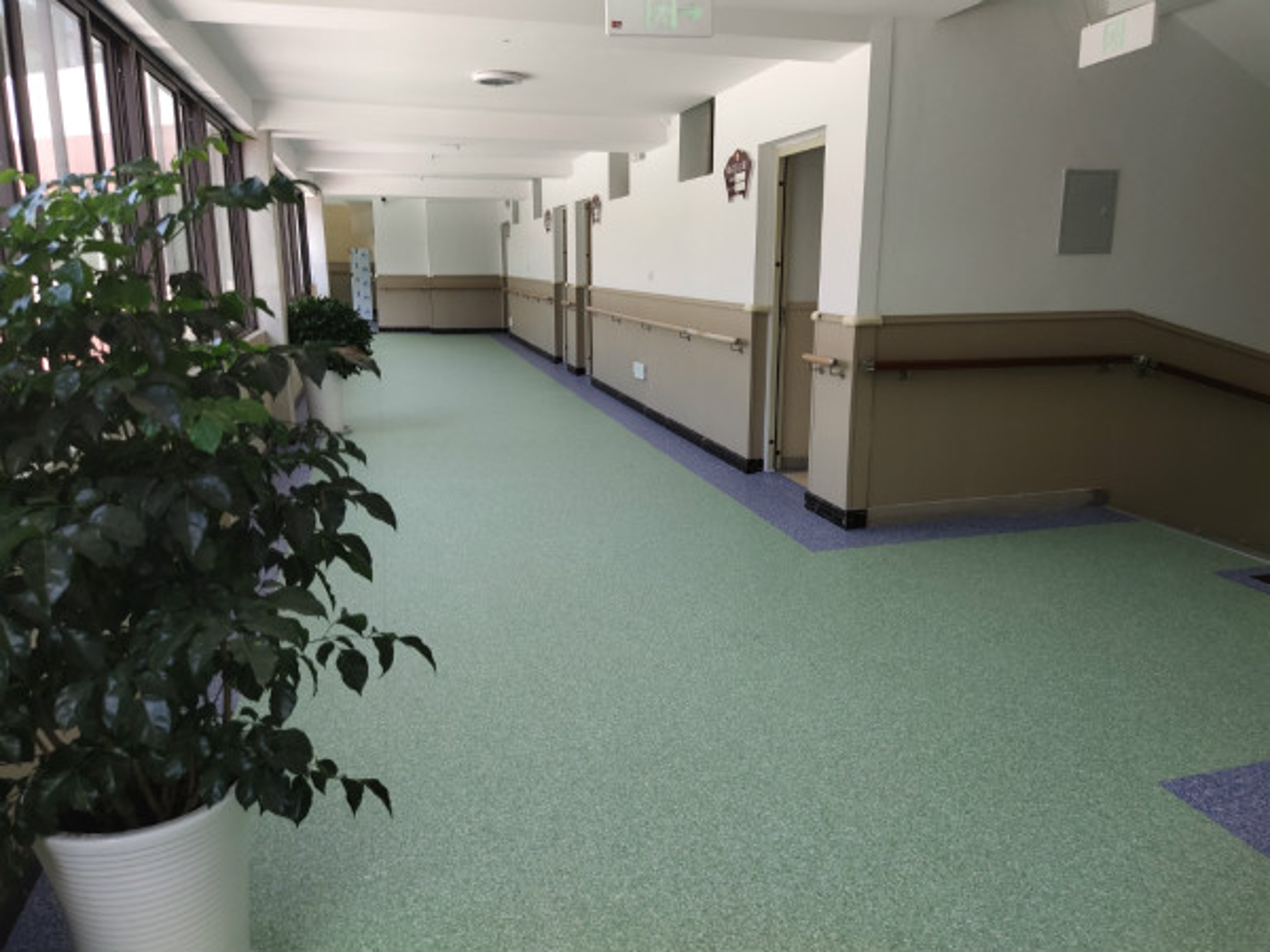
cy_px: 476
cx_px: 635
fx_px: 917
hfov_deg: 69.4
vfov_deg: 54.9
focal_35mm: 25
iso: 50
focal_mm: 4.71
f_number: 1.8
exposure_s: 1/349
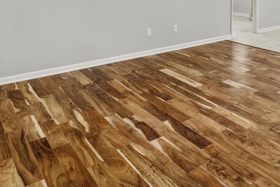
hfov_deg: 53.0
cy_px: -21
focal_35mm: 35
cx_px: 194
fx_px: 272
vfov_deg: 32.9
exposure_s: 1/2
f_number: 7.1
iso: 400
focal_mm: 10
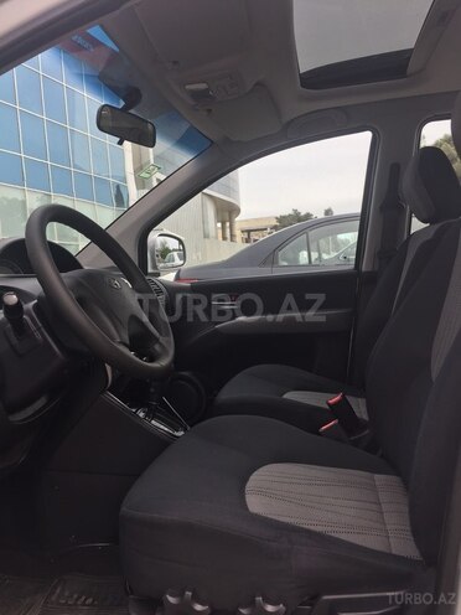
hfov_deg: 48.2
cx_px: 230
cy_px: 308
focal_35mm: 29
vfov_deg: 61.7
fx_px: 515
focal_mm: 4.15
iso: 32
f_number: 2.2
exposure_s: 1/694
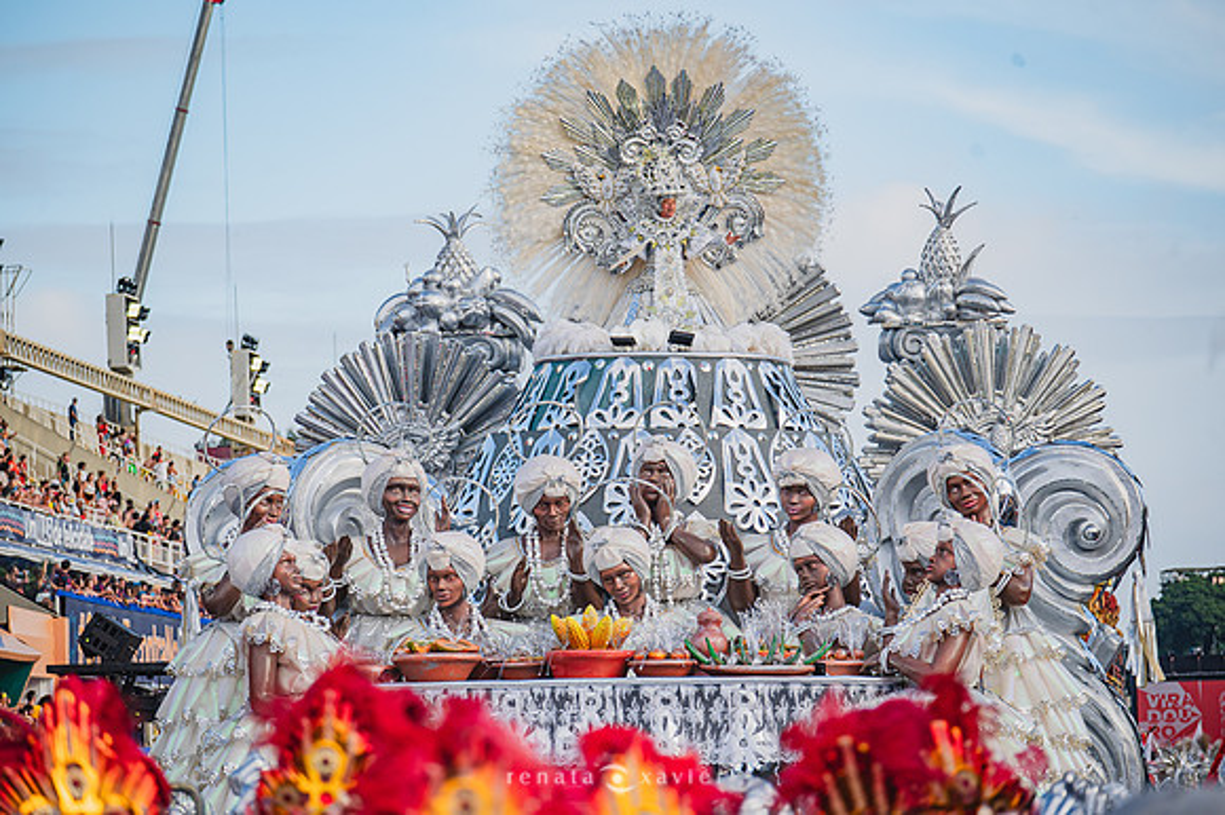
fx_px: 5951
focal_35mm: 175
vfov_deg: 7.8
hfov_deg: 11.8
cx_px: 612
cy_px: 408
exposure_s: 1/1600
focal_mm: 175
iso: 400
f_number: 5.6
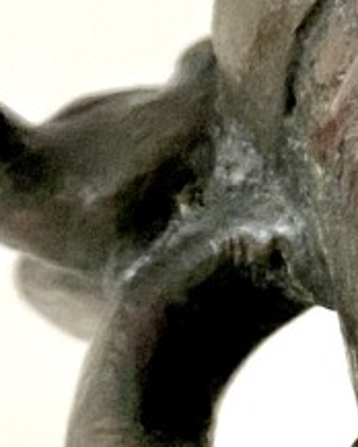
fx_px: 3095
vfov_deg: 8.2
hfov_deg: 6.2
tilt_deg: -10.8
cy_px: -47
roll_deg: -0.4
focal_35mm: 234
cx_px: 1027
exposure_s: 1/60
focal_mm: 4.25
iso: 160
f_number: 1.8
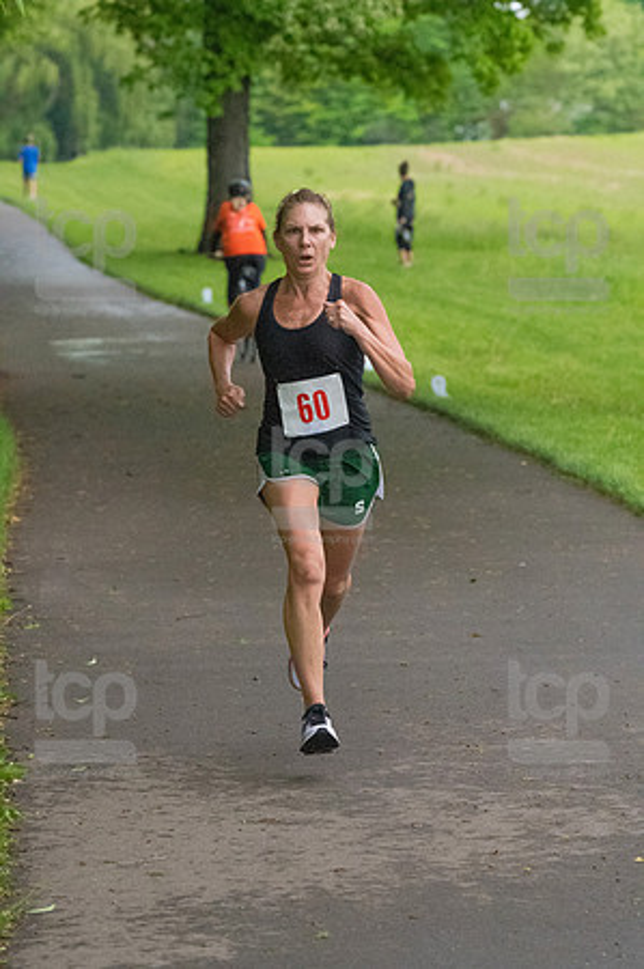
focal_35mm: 217
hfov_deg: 6.3
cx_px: 322
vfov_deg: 9.5
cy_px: 484
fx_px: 5836
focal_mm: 145
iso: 6400
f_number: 5.6
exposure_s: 1/1250
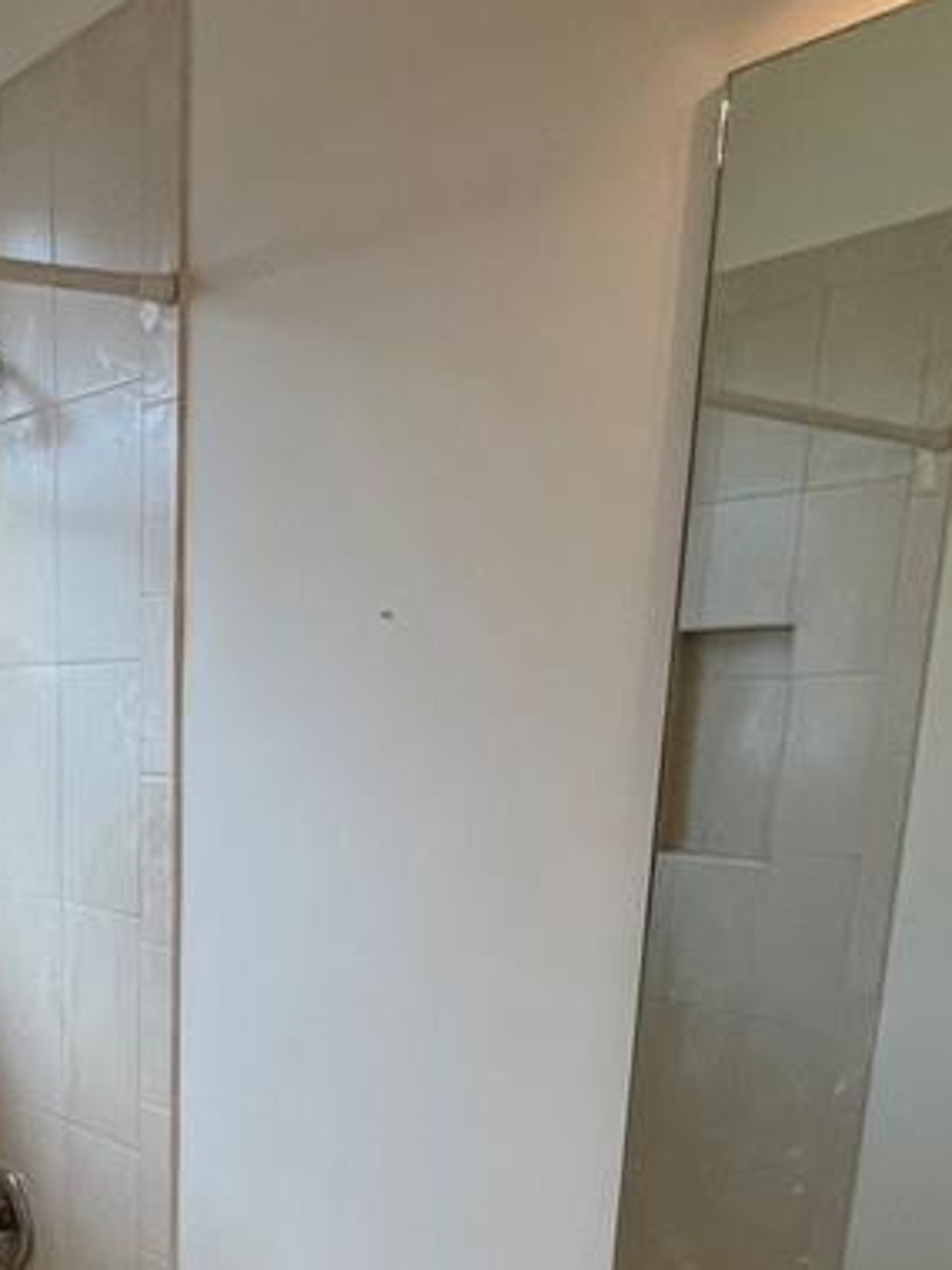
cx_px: 120
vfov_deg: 40.9
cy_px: 1223
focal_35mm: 41
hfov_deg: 33.5
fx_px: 1503
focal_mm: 1.57
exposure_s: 1/120
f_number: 1.8
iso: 80
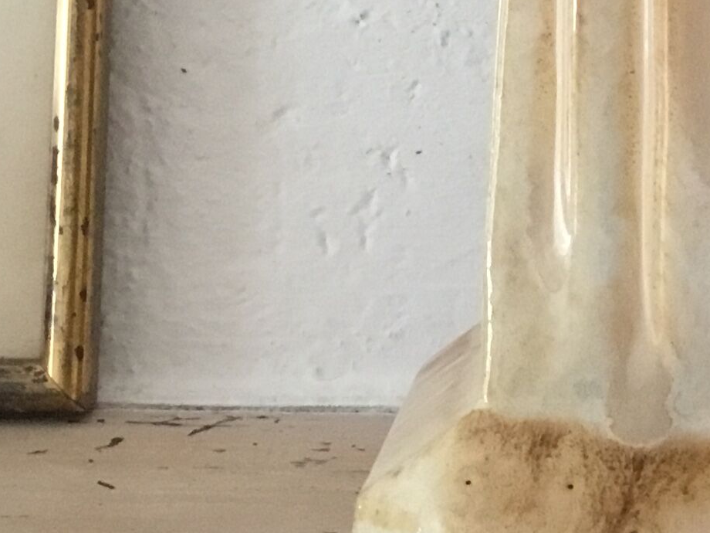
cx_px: 607
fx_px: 2256
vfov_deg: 13.0
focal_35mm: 110
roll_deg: -1.0
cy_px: -159
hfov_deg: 17.7
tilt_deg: -2.0
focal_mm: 3.3
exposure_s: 1/33
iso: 200
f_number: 2.4
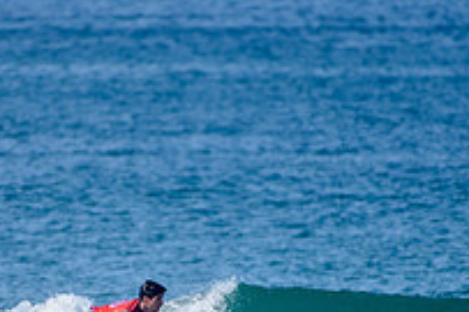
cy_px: 357
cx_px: 118
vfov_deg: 1.0
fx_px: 18614
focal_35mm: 1430
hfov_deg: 1.4
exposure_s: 1/2000
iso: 160
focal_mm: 500
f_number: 5.6
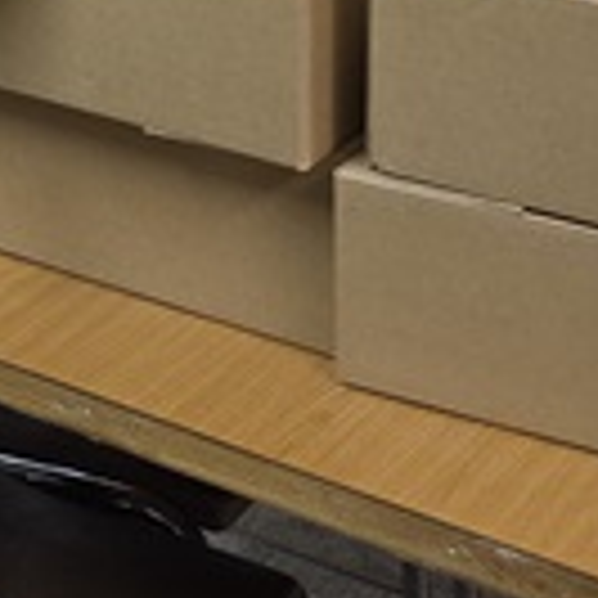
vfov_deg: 14.4
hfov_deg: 16.3
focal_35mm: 107
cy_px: -470
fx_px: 2091
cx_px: 270
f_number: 1.7
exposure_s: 1/120
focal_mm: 6.3
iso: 160
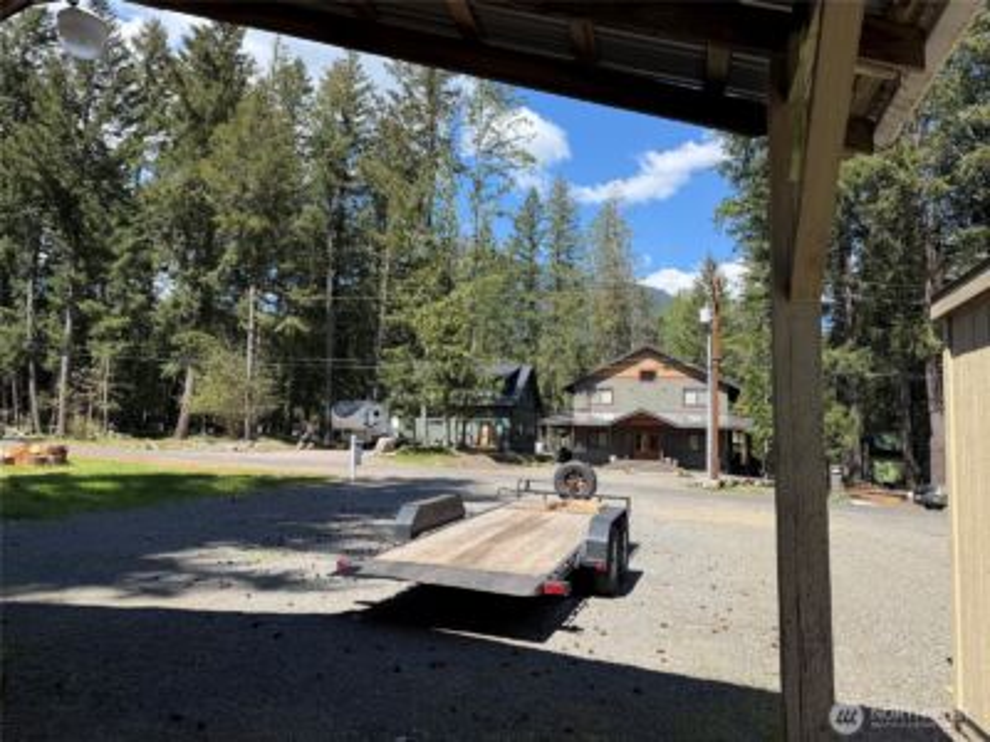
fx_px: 686
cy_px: 371
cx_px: 495
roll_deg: -2.2
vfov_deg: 56.8
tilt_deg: +5.5
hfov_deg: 71.6
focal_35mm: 24
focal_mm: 6.76
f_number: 1.78
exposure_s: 1/2232
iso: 80
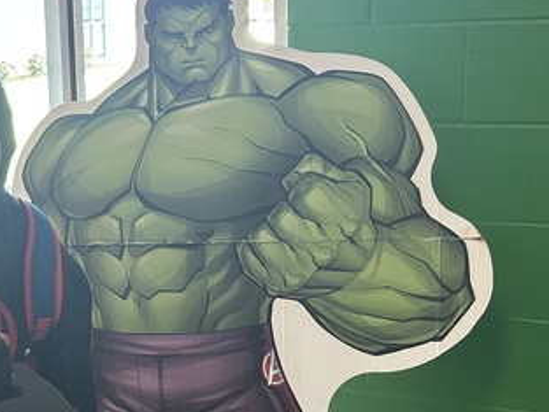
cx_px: 74
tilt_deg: -15.1
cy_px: 356
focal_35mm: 85
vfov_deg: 17.2
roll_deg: +2.9
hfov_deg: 22.5
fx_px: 1349
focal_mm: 5.7
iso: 125
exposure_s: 1/120
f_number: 1.5
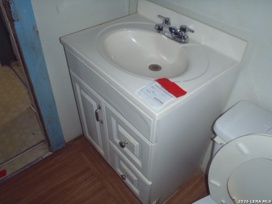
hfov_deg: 63.4
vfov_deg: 49.7
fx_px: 220
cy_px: 102
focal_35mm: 28
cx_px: 136
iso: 250
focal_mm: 5
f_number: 3.9
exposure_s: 1/30
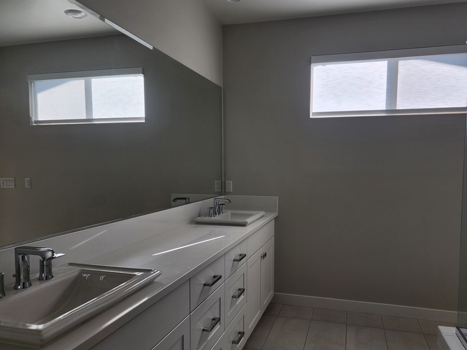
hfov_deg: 67.1
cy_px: 191
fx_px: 351
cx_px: 261
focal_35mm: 26
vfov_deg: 53.0
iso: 20
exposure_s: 1/180
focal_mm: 6.4
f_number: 1.8
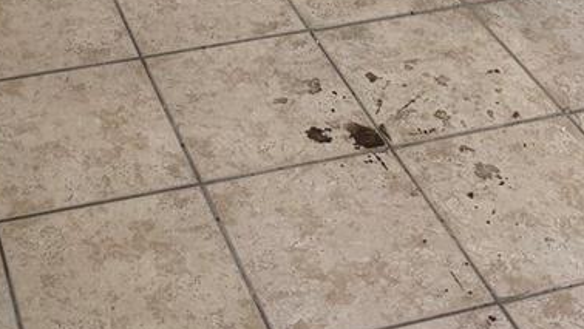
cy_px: -504
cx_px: 130
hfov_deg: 25.2
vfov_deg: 11.5
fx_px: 1286
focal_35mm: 83
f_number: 1.78
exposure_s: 1/120
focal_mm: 6.76
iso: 160
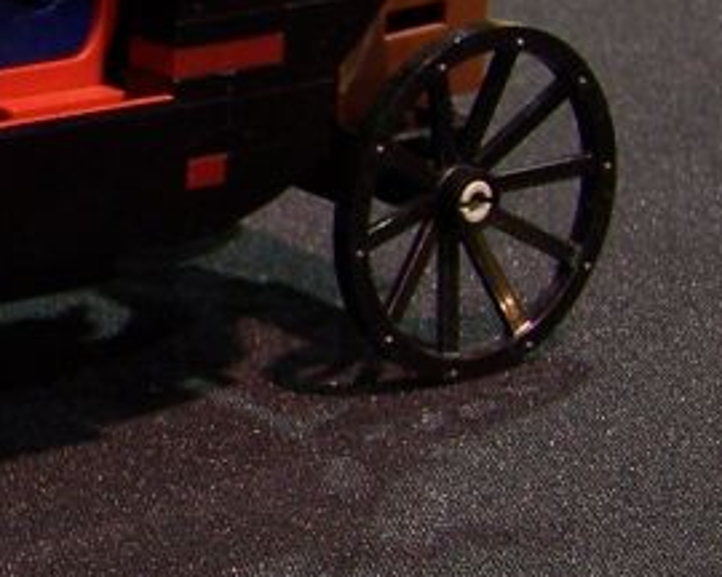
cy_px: 61
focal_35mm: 189
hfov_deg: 9.8
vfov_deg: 8.2
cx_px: -479
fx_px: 4039
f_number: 3
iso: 80
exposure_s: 1/2
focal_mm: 8.5
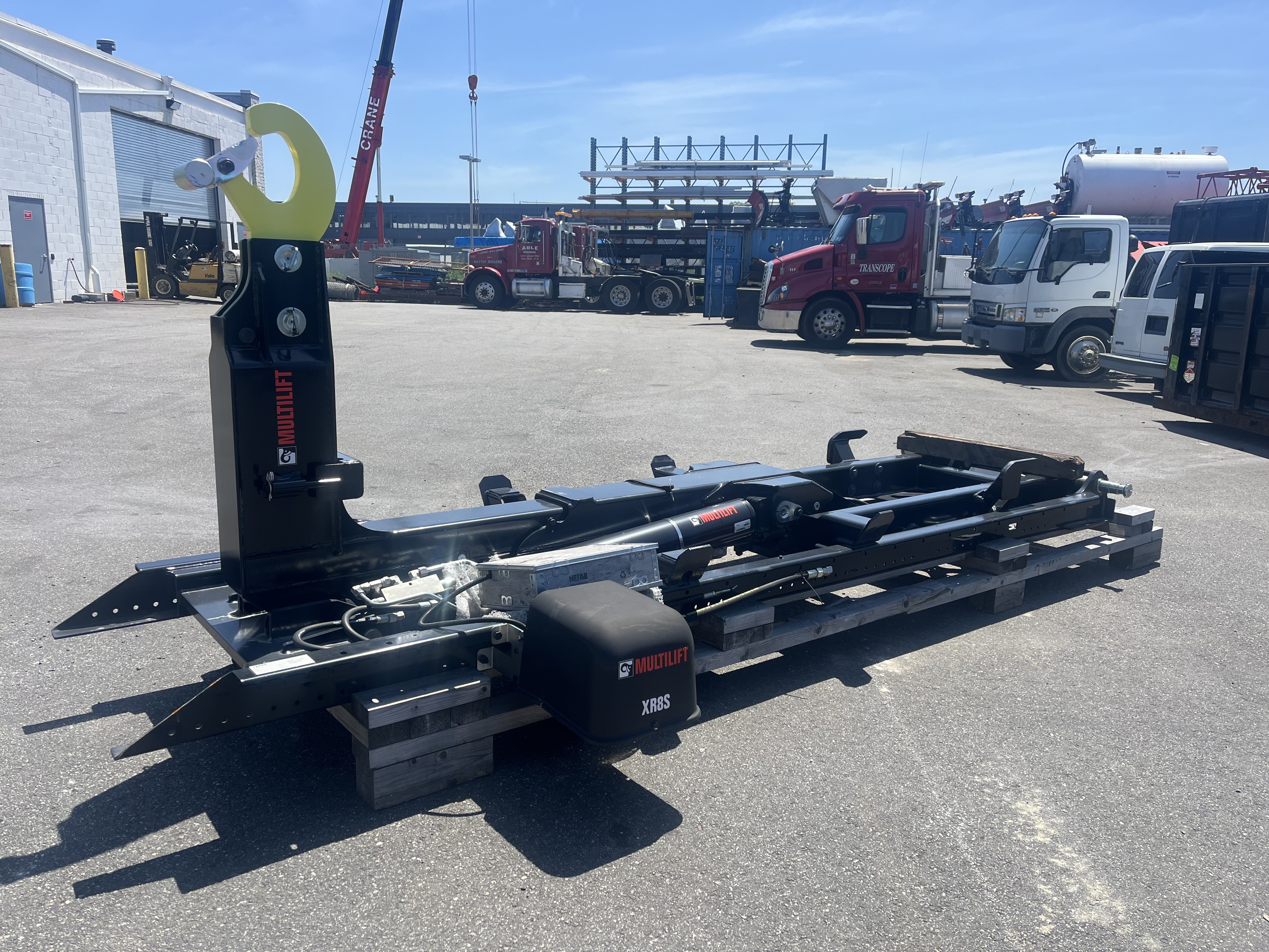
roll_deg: -0.8
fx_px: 953
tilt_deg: -12.5
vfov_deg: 53.1
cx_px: 634
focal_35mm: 26
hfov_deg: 67.3
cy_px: 476
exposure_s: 1/2899
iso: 50
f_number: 1.6
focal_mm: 5.1
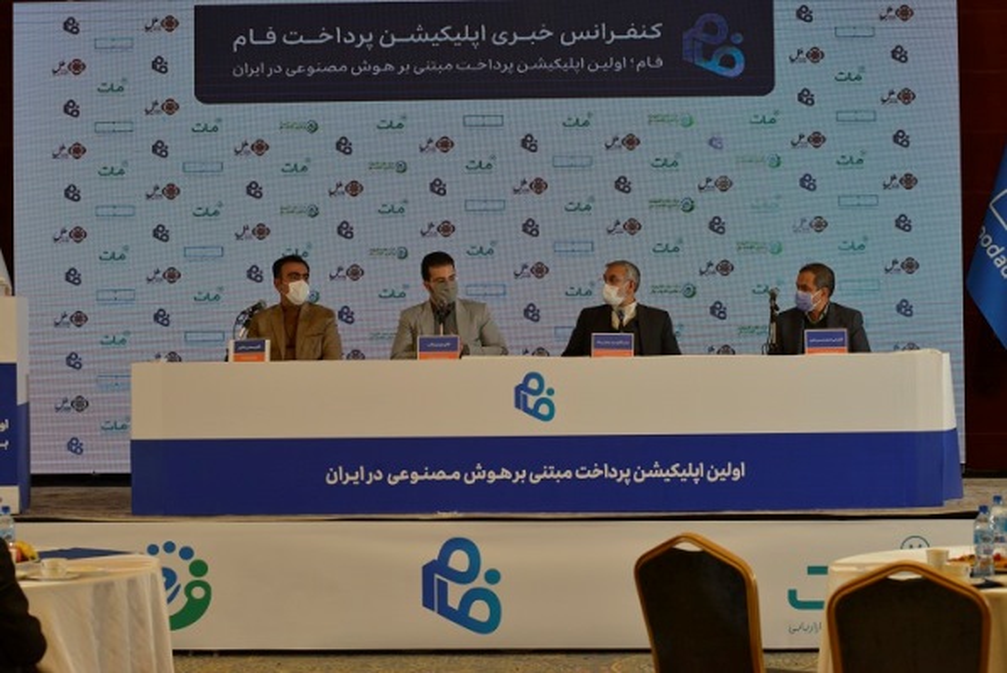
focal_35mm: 80
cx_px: 504
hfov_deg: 25.4
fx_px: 2239
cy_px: 336
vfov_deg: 17.1
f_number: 7.1
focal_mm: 80
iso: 1250
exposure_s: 1/160
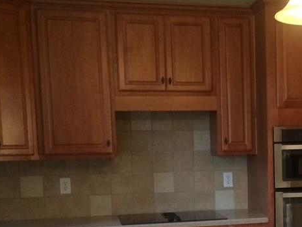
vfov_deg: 21.8
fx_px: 576
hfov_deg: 28.7
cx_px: 242
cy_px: 198
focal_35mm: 66
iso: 250
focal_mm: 4.12
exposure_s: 1/30
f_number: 2.2
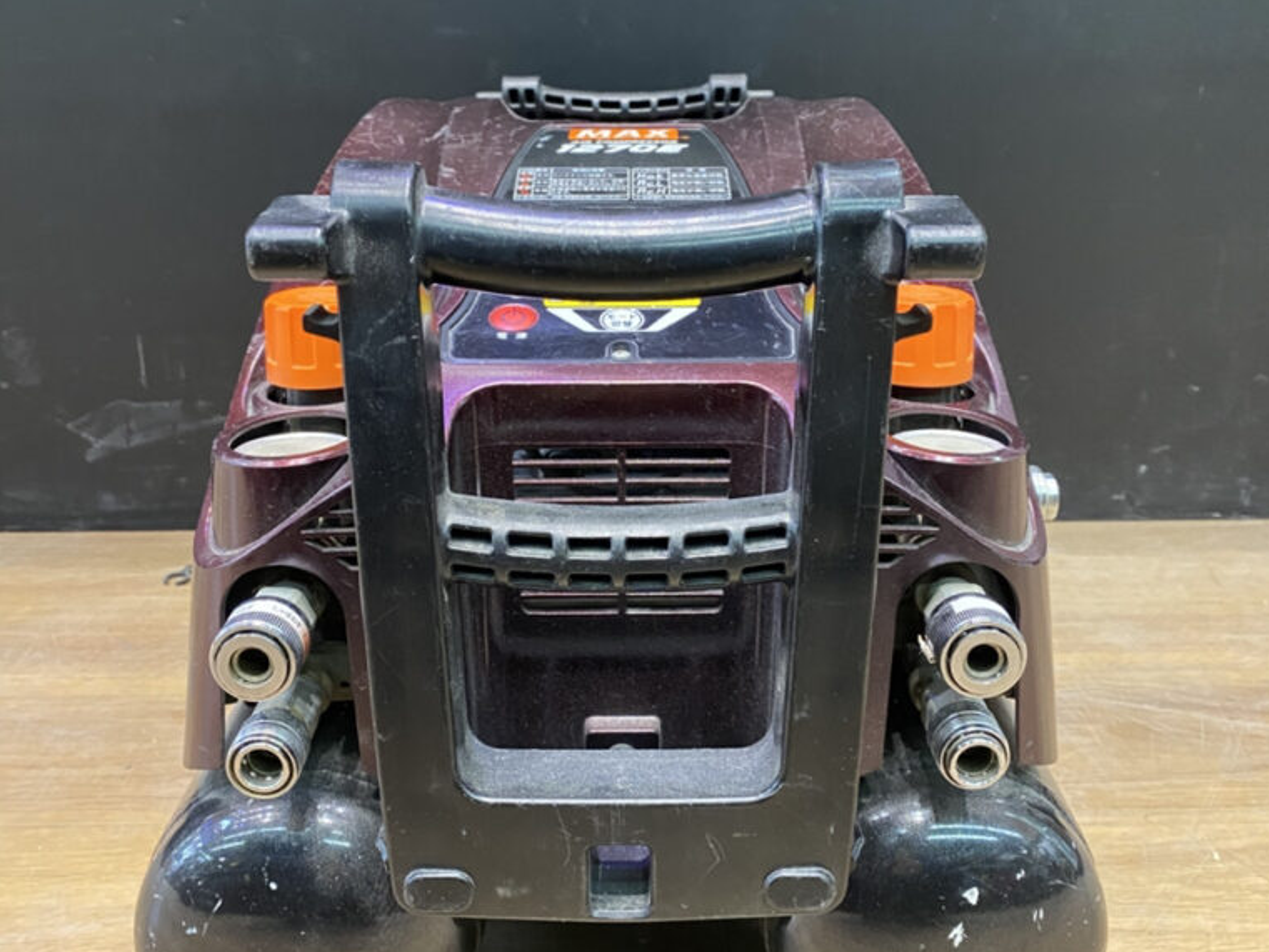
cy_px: 410
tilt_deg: -16.1
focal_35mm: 35
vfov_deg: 40.6
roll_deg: +1.2
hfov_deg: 52.6
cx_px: 639
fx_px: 1283
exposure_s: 1/60
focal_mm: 4.25
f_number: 1.8
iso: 400
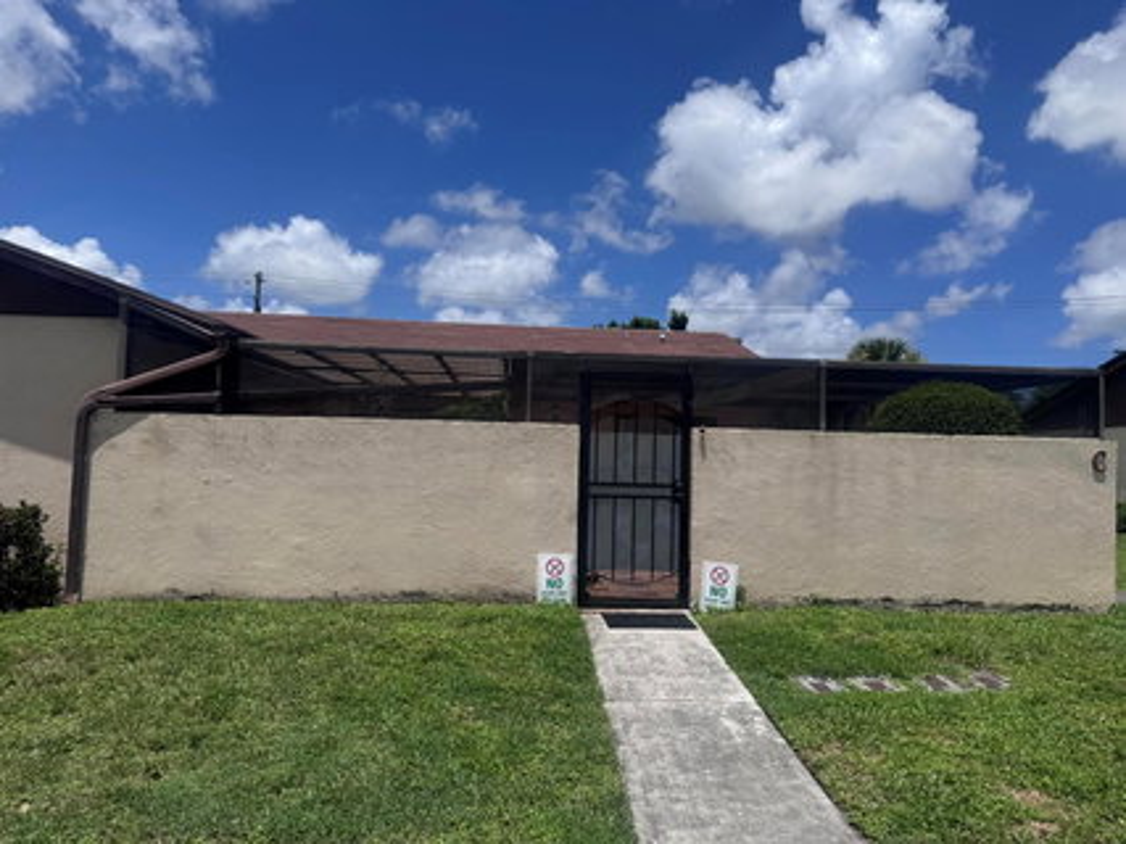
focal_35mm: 24
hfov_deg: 71.6
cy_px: 422
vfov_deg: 56.8
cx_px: 563
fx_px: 780
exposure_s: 1/9009
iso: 80
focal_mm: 6.76
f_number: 1.78
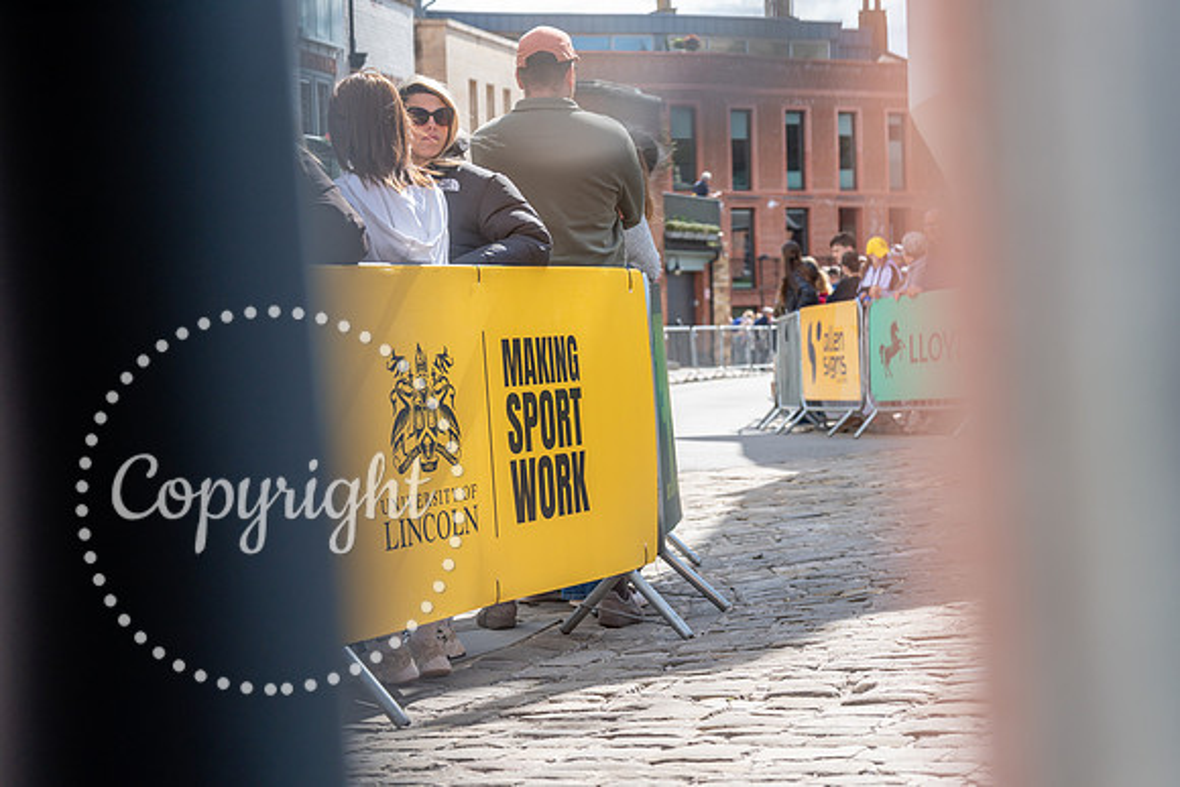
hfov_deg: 28.8
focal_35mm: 70
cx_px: 590
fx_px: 2295
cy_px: 394
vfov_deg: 19.5
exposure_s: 1/1000
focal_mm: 70
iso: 400
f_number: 5
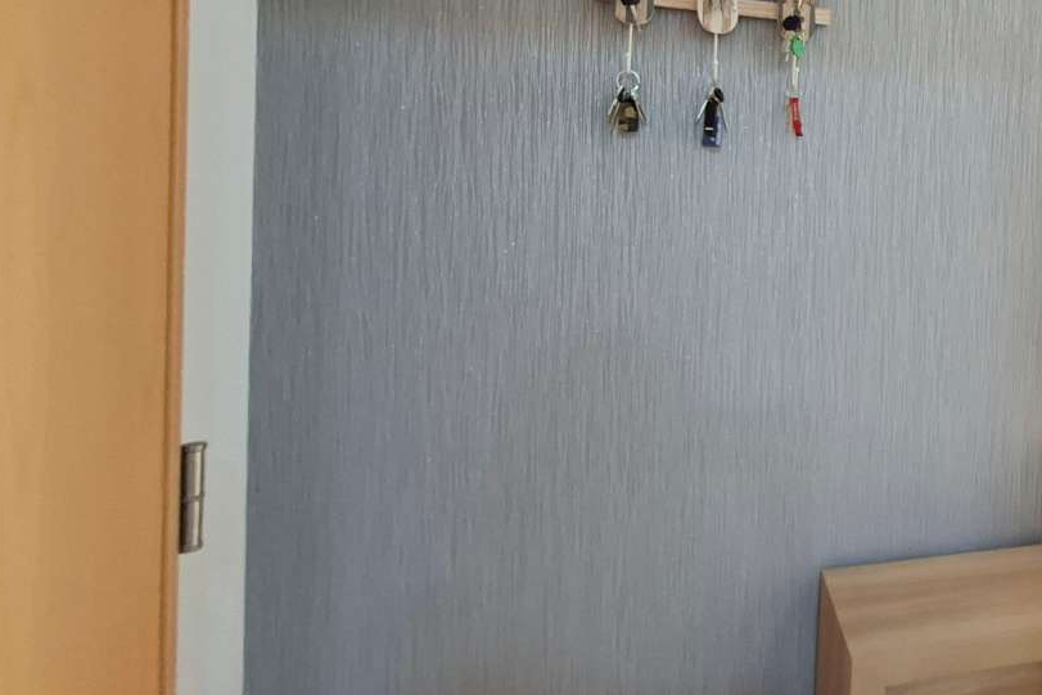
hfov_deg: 61.1
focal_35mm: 25
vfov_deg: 50.0
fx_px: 724
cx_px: 926
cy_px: 209
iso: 200
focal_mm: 1.74
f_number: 2.2
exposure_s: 1/24
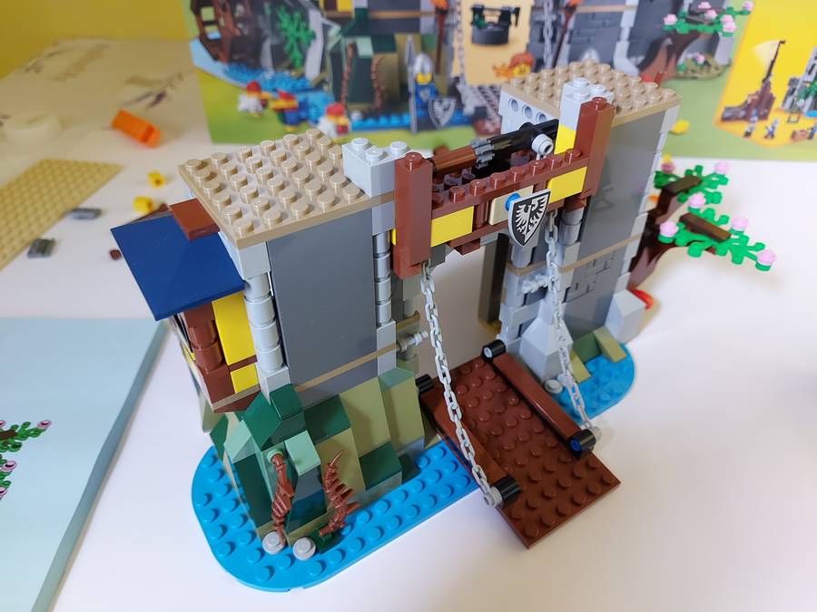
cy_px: 306
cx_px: 408
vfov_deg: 56.8
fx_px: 566
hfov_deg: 71.6
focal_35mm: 24
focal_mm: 5.23
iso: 250
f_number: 1.8
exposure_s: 1/33
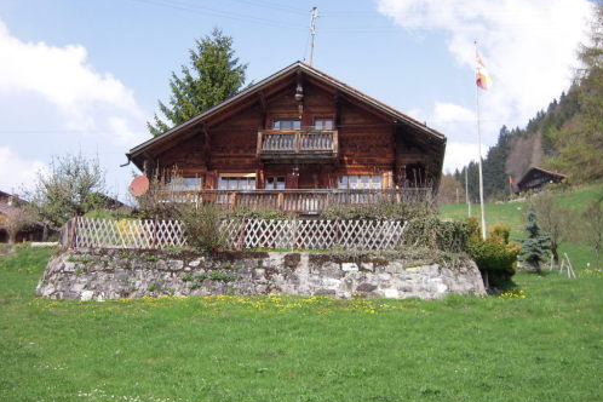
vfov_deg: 28.6
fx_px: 787
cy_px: 197
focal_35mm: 47
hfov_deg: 41.9
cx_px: 302
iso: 100
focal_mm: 8.1
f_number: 3.3
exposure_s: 1/640
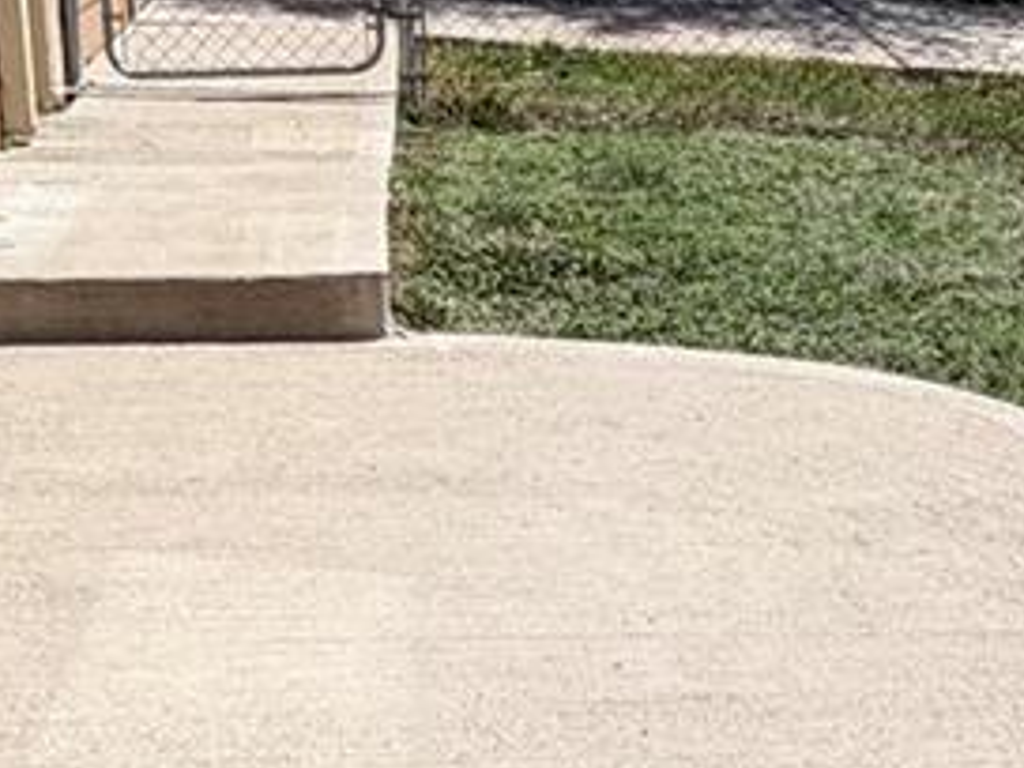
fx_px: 2189
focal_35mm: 74
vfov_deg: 19.9
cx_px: 617
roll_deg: +0.7
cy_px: 316
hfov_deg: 26.3
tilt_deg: -13.5
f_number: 2.2
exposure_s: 1/1464
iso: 20
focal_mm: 2.22
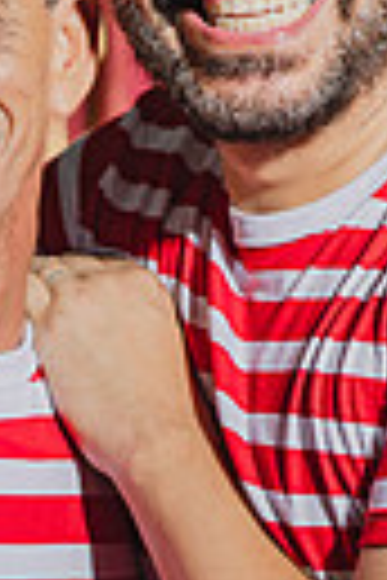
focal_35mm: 296
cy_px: 526
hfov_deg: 4.6
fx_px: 4773
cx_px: 124
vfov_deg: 6.9
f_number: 2.5
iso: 125
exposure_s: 1/200
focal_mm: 85
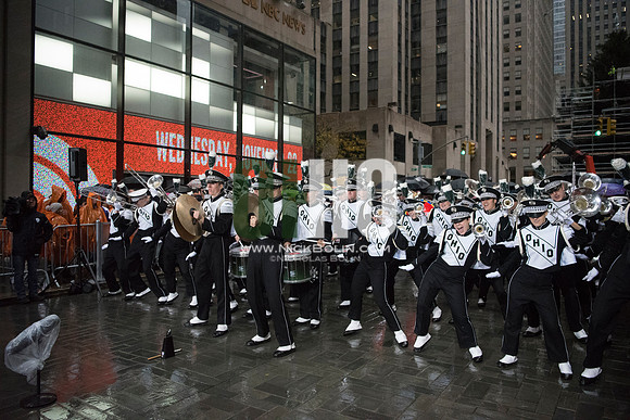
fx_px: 490
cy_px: 210
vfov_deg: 46.4
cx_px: 315
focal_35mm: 28
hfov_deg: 65.5
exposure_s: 1/4000
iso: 10000
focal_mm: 28
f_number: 2.8
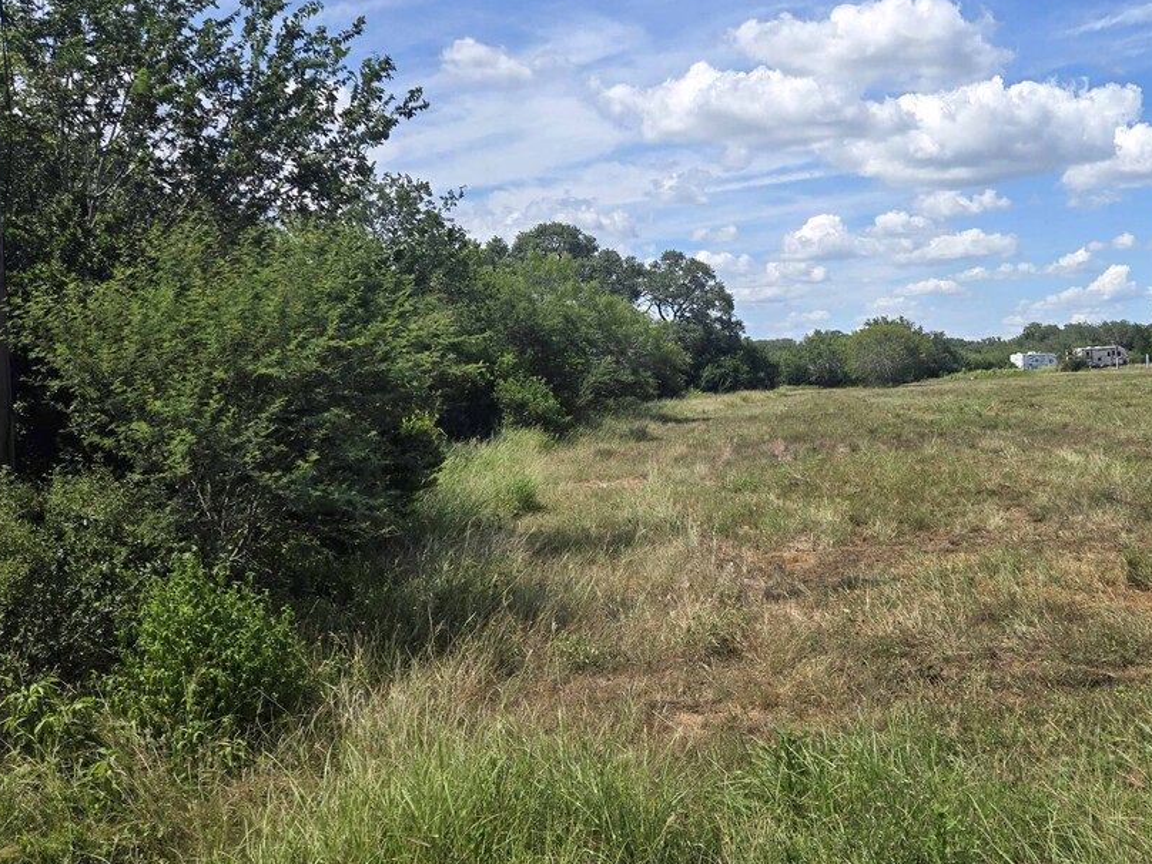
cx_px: 917
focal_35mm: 41
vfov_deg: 35.1
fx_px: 1364
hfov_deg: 43.7
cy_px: 405
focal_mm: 5.4
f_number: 1.8
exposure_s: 1/2443
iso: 25
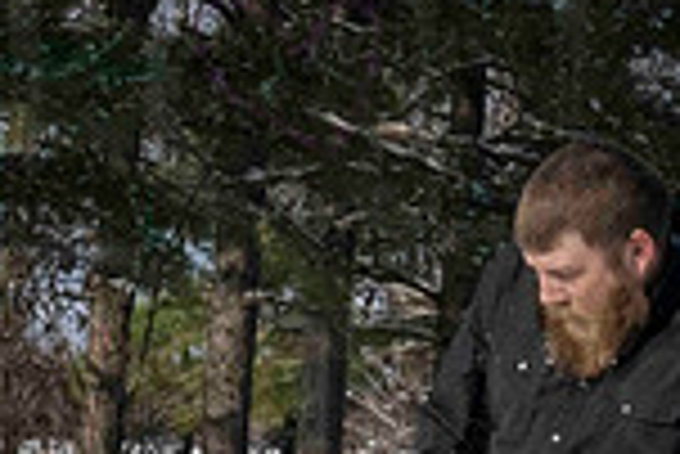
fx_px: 4065
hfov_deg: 9.6
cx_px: 311
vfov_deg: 6.3
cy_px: 627
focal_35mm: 215
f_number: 14
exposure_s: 1/2000
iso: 800
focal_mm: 56
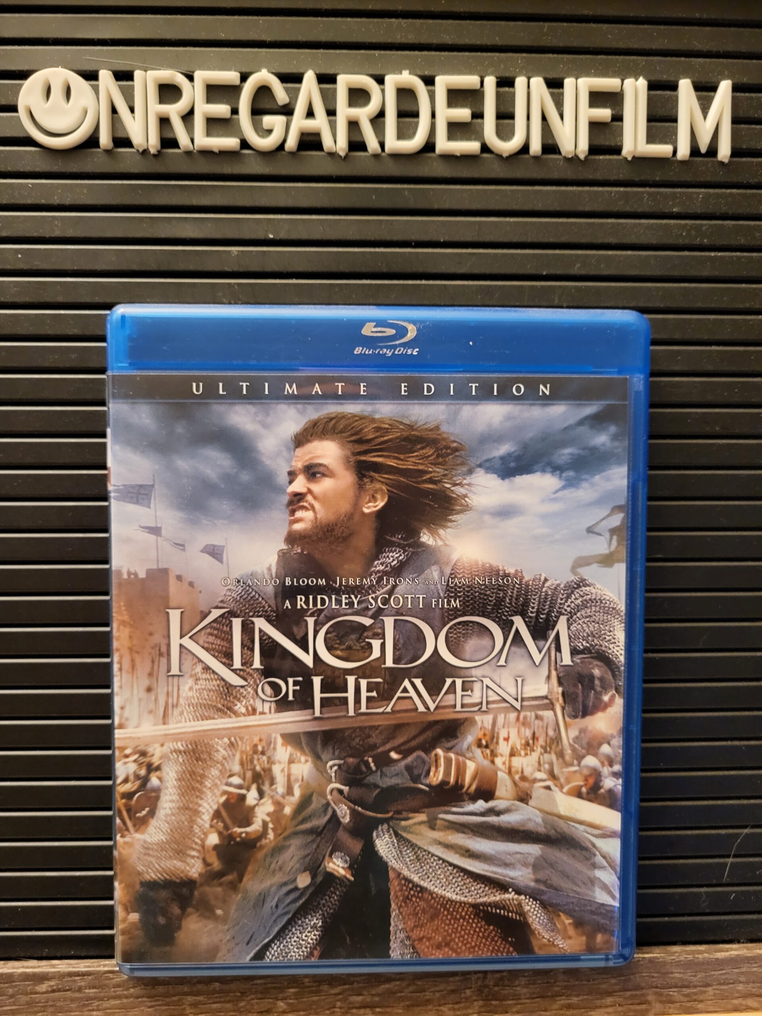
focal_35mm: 26
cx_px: 381
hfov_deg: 53.1
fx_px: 763
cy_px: 508
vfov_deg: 67.3
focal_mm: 5.4
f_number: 1.8
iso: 800
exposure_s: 1/24
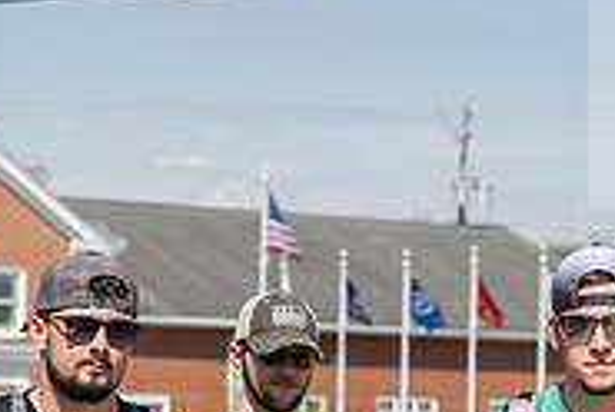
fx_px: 3319
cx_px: 489
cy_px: 334
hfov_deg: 10.6
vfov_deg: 7.1
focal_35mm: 194
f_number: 4
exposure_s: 1/800
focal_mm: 62
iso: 100
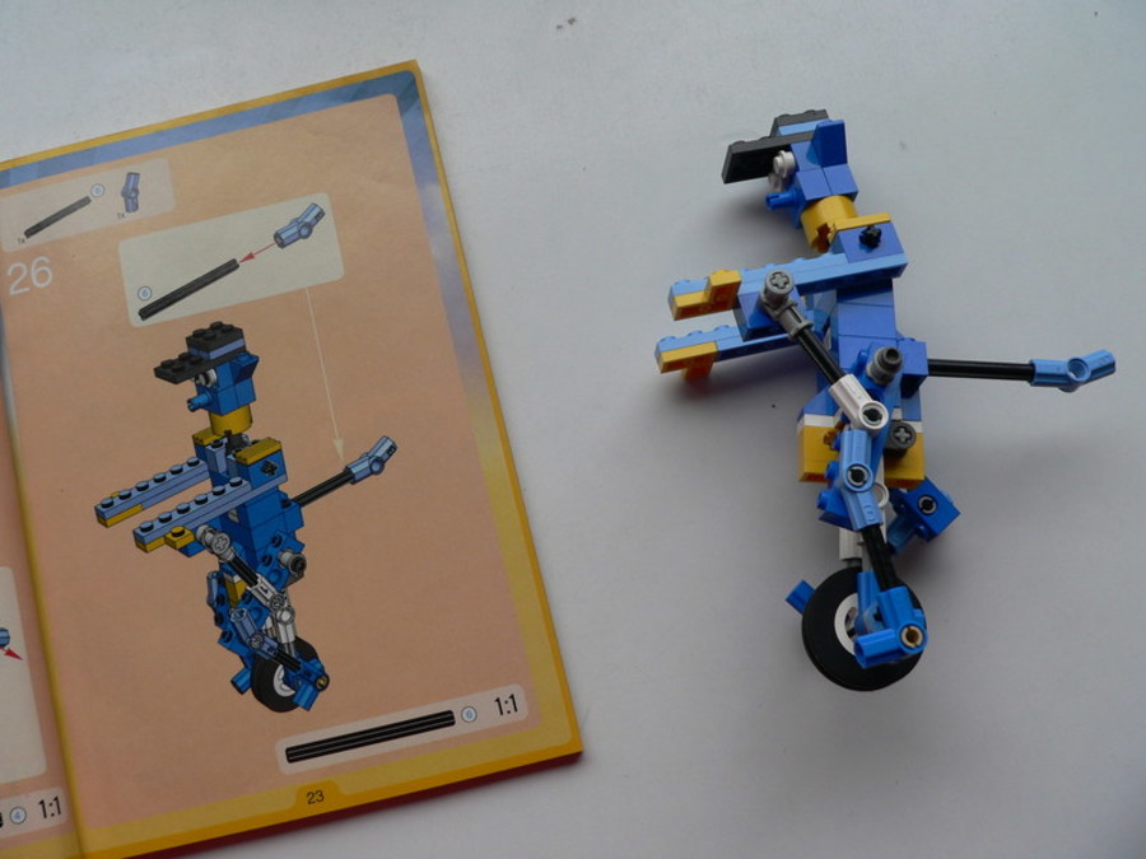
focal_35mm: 36
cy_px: 430
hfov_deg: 51.4
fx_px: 1192
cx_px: 573
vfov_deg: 39.7
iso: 80
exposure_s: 1/100
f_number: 4
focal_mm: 6
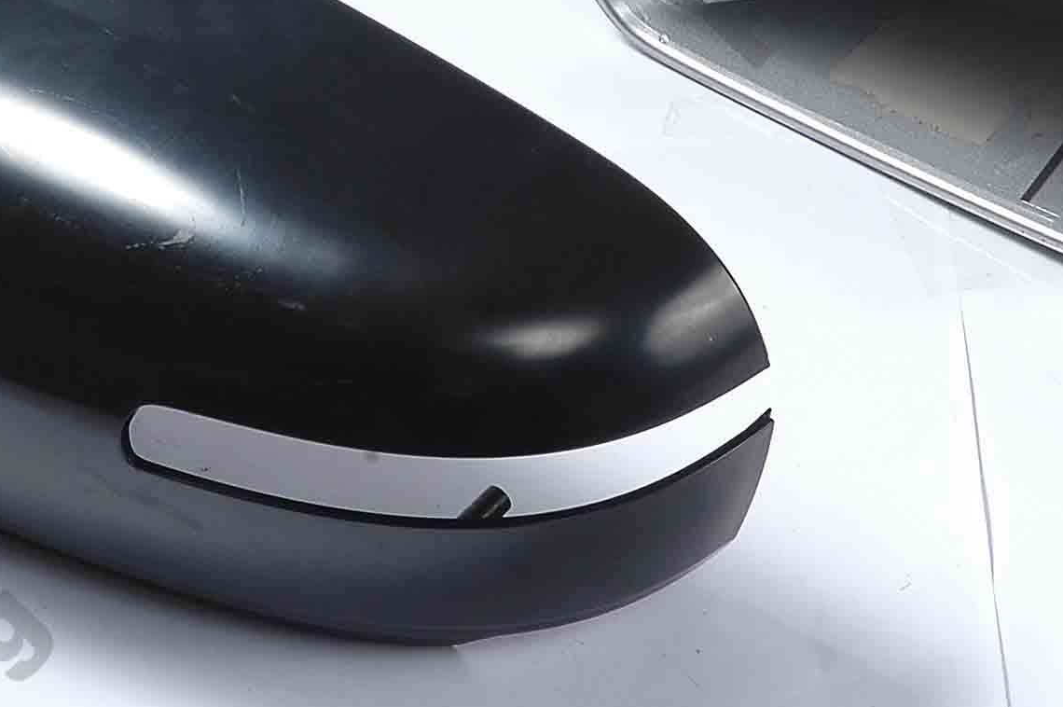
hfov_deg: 7.4
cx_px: 576
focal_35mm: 277
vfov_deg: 4.9
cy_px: 154
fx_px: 8172
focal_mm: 70
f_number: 20
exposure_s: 1/200
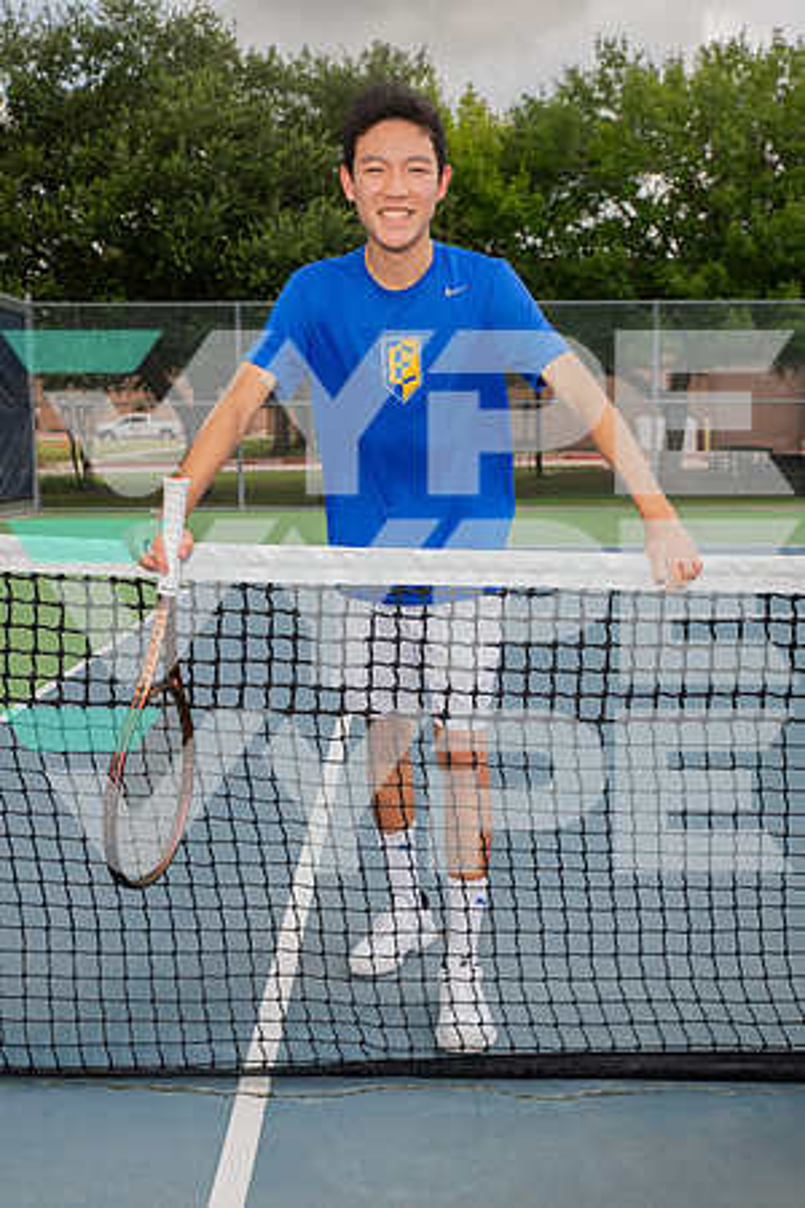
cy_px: 604
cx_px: 402
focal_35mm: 42
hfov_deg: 31.9
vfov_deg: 46.4
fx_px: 1409
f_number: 7.1
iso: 100
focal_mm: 42
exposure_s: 1/250
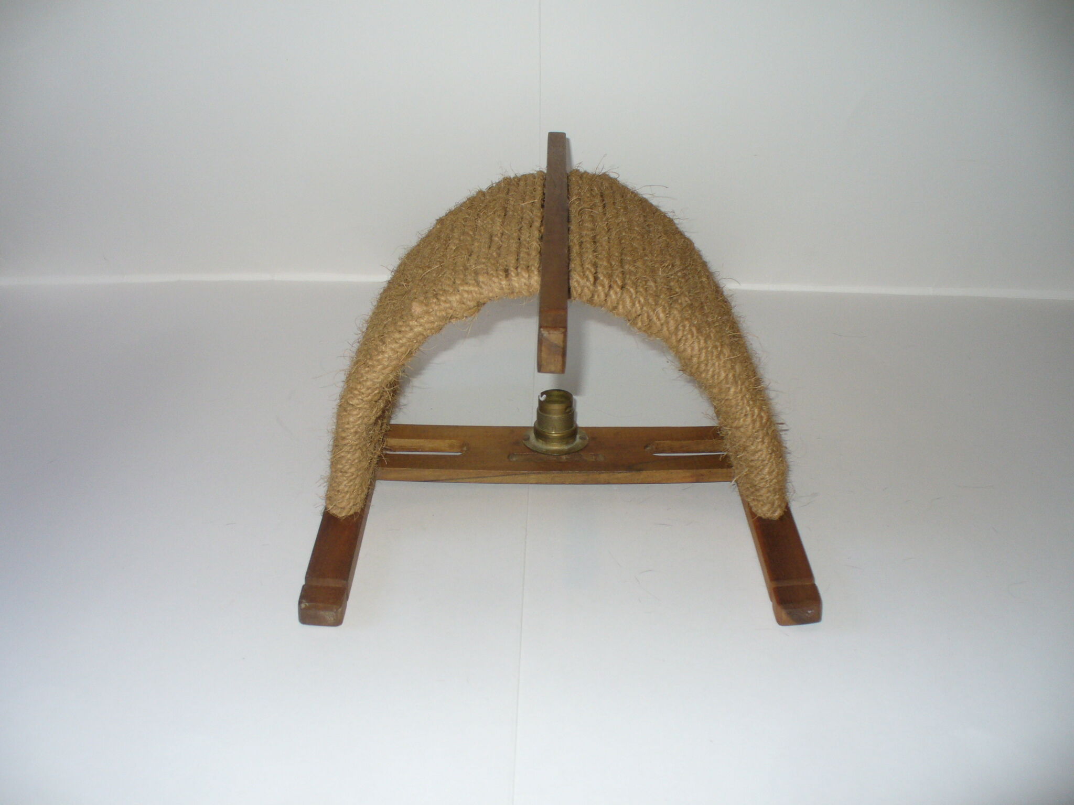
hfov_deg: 50.1
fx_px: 1148
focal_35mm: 37
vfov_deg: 38.7
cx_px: 537
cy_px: 402
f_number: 2.8
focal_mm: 6.1
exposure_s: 1/30
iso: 100
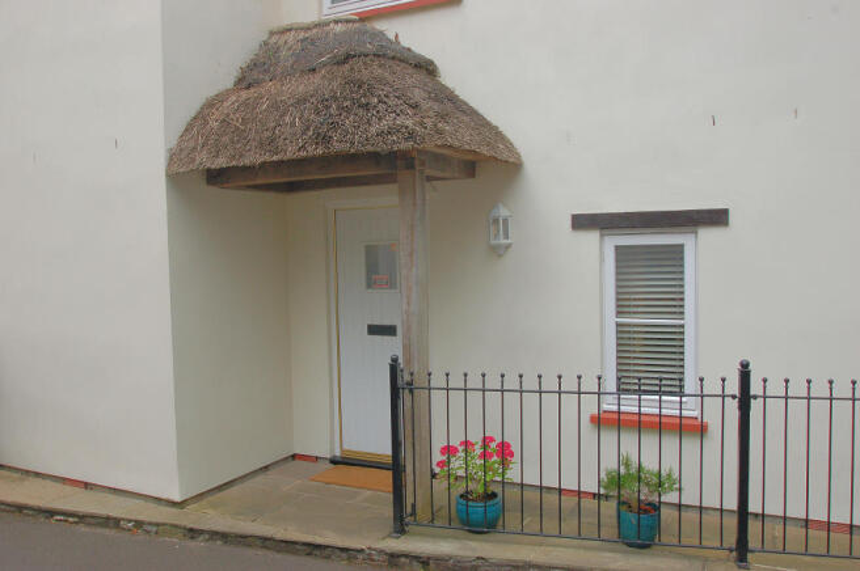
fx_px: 680
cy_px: 286
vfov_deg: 45.6
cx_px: 430
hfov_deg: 64.6
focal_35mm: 28
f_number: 10
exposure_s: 1/200
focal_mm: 19
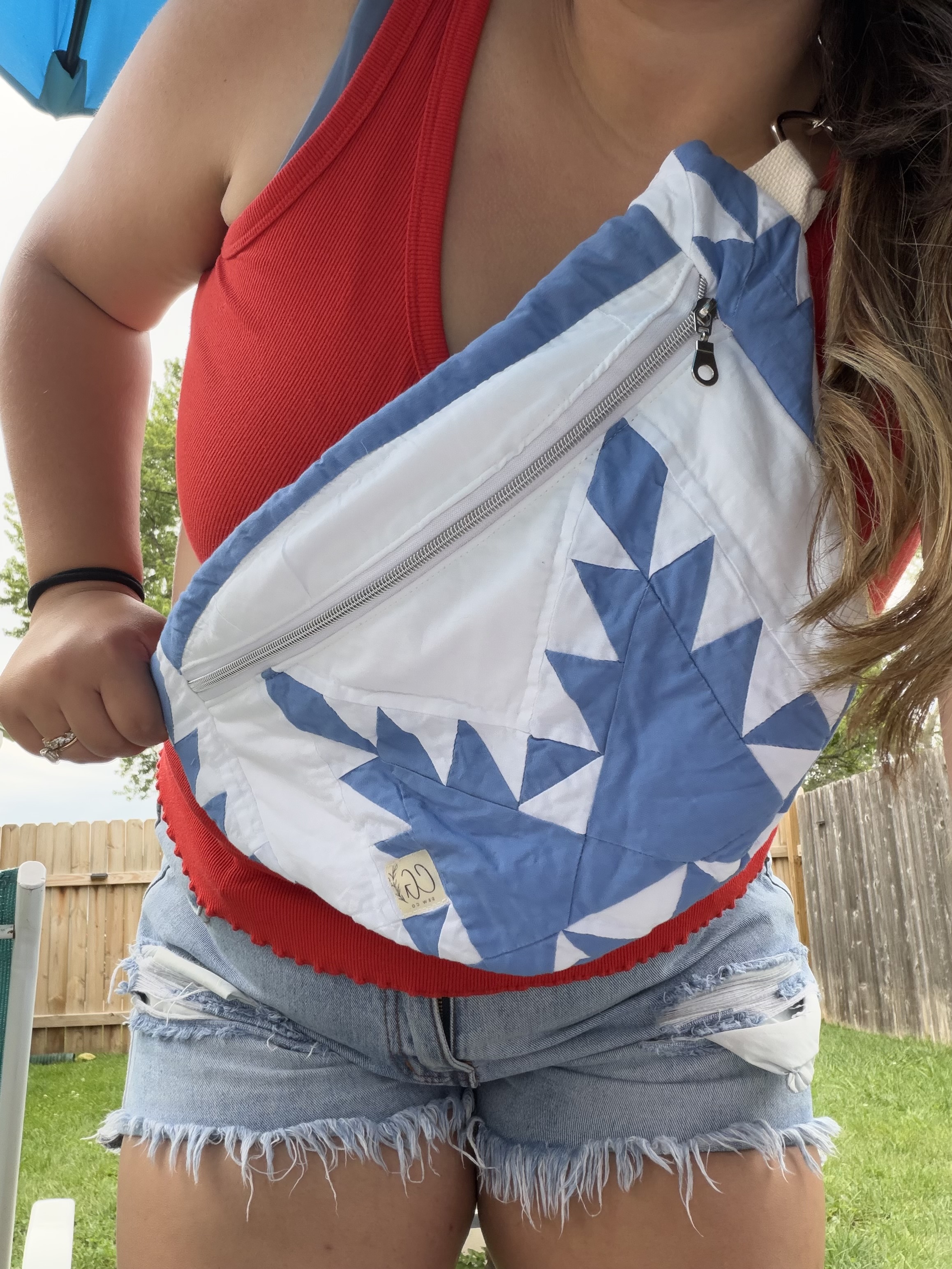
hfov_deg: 46.8
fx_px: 1100
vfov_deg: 60.0
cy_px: 634
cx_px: 476
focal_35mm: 30
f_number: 1.9
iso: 40
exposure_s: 1/204
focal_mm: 2.71
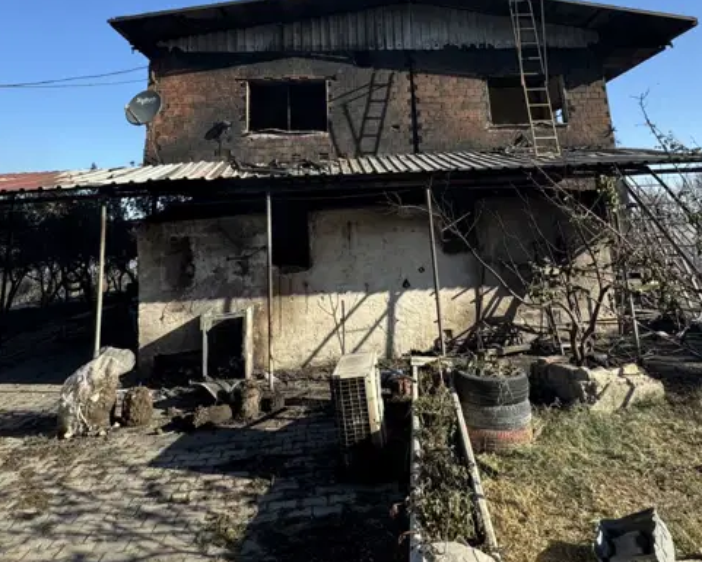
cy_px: 101
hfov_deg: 68.1
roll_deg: +2.9
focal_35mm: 25
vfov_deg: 52.6
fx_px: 520
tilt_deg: +14.8
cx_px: 358
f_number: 2.2
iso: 50
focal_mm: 2.22
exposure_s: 1/713
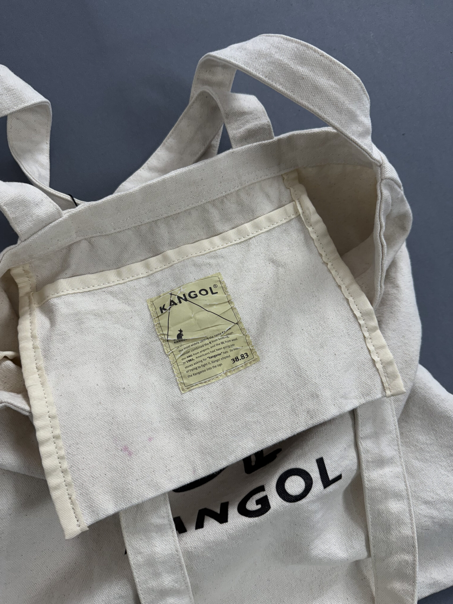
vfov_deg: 71.6
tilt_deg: -77.0
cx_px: 226
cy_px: 302
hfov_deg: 56.8
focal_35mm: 24
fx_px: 419
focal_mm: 6.76
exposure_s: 1/120
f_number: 1.78
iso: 80
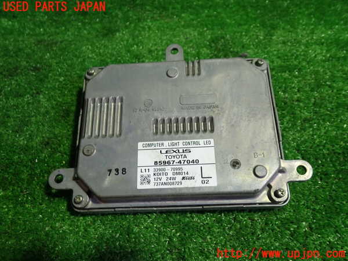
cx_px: 174
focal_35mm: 30
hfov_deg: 60.0
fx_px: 302
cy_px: 130
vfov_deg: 46.8
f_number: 2.3
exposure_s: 1/50
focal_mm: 5.4
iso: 200
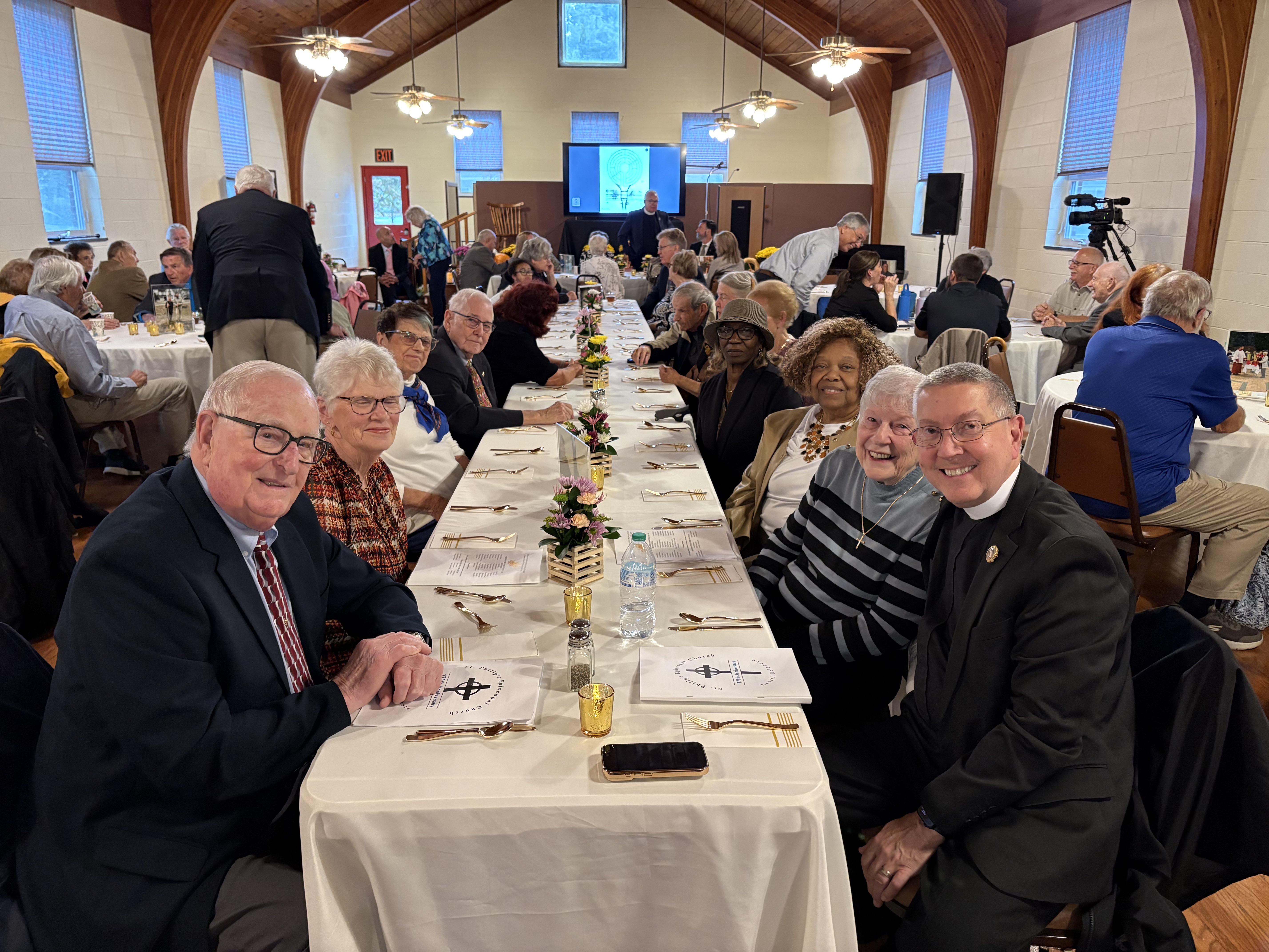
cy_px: 476
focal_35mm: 26
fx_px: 953
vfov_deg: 53.1
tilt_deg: -14.8
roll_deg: -0.6
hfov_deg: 67.3
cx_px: 634
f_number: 1.6
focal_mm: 5.96
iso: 400
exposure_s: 1/40
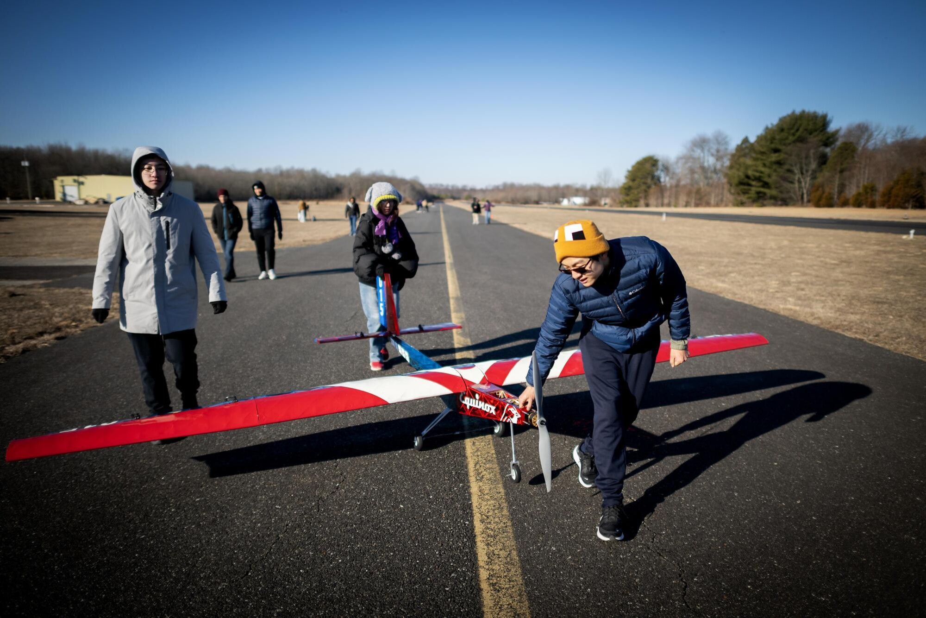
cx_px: 463
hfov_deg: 73.7
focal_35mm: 24
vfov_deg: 53.1
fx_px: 617
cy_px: 309
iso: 160
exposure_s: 1/10000
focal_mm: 24
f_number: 1.4
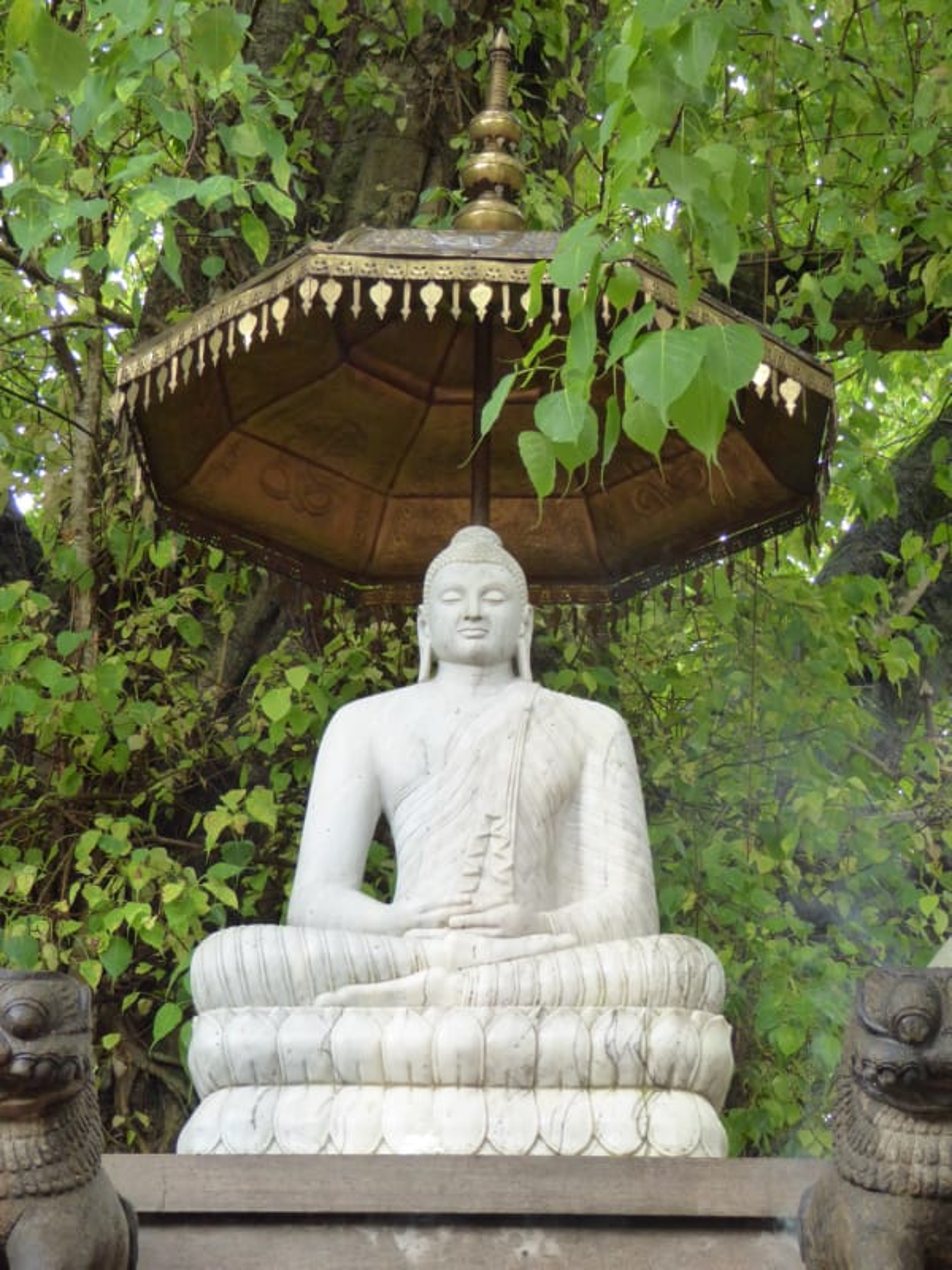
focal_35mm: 75
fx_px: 2750
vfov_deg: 26.0
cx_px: 476
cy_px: 635
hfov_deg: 19.6
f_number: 4.5
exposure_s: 1/40
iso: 400
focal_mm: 12.5
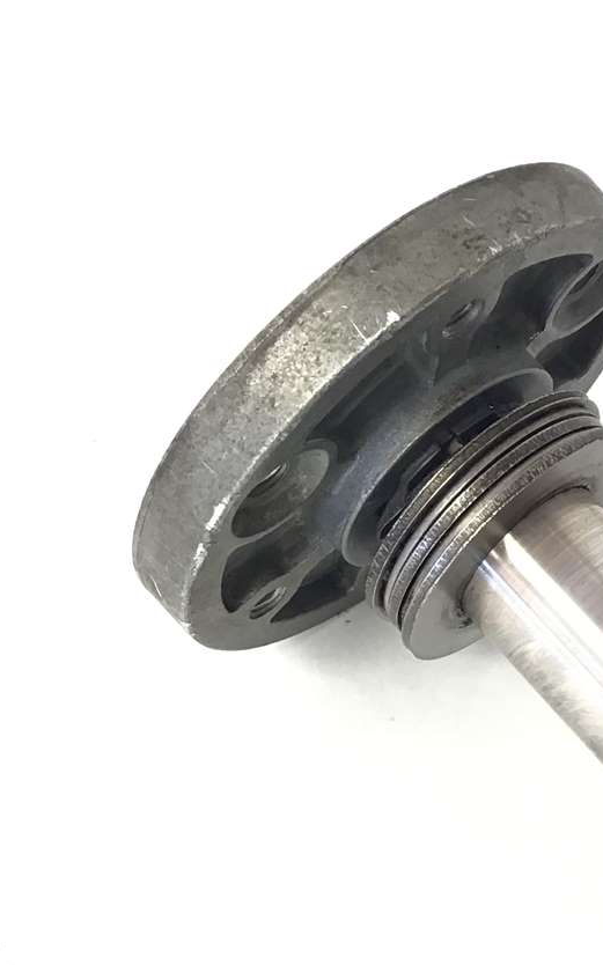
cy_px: 534
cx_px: 542
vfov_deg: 32.4
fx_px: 1657
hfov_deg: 20.2
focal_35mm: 63
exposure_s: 1/30
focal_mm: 3.3
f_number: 2.4
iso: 40
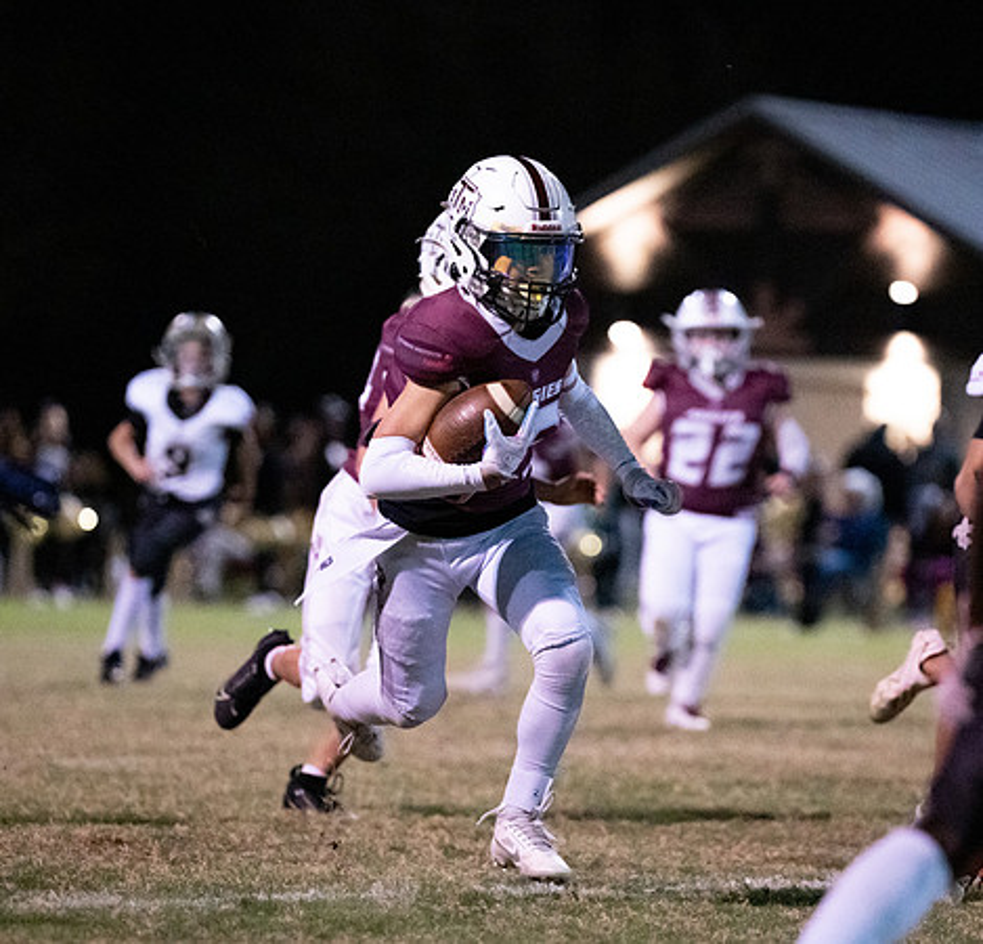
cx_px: 526
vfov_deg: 6.6
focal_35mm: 258
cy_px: 575
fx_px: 8137
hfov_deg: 6.9
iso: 10000
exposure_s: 1/1000
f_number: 2.8
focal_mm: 165
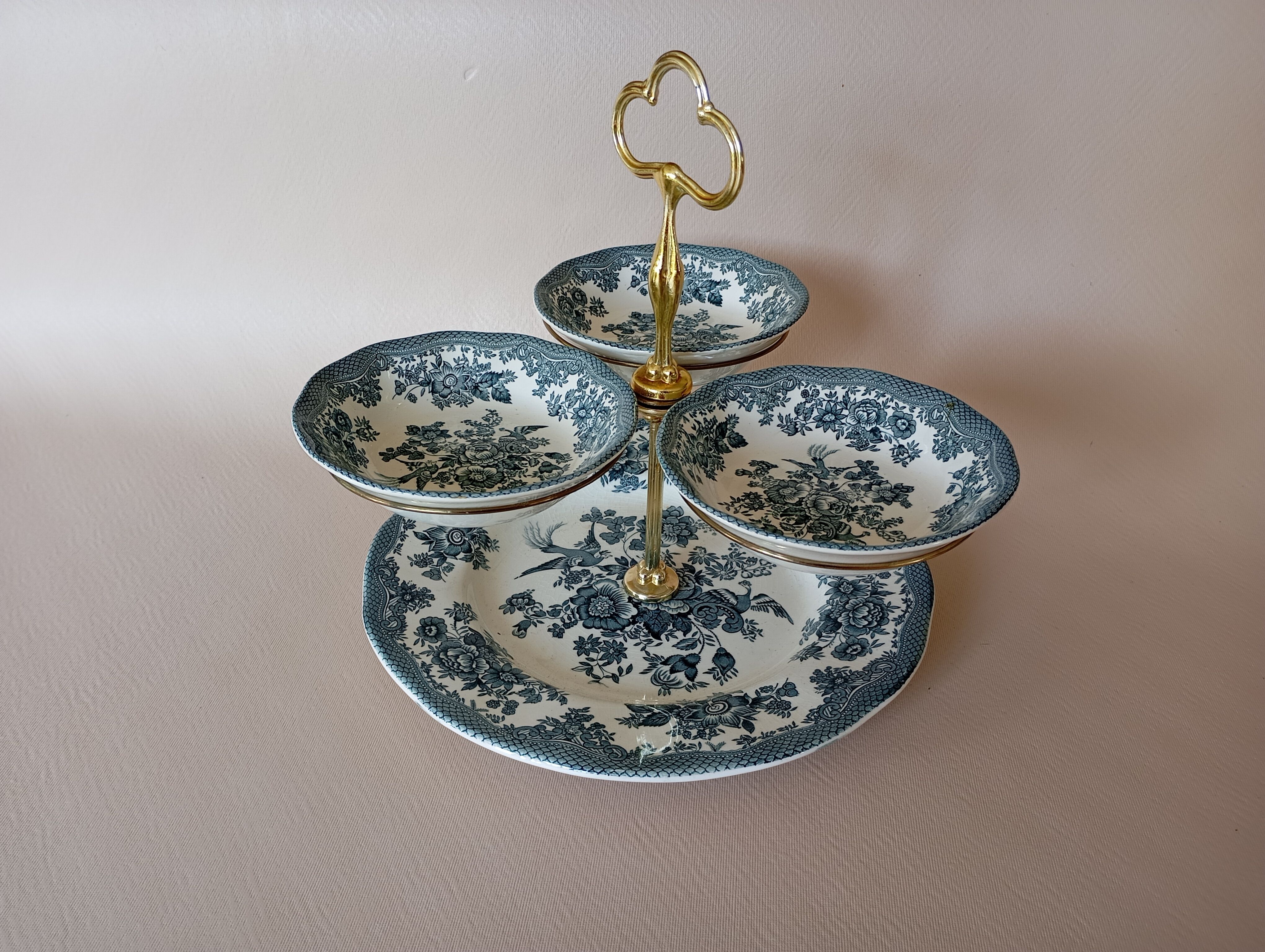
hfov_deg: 63.4
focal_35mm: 28
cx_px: 632
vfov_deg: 49.9
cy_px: 476
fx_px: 1025
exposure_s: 1/50
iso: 188
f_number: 1.8
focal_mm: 4.27
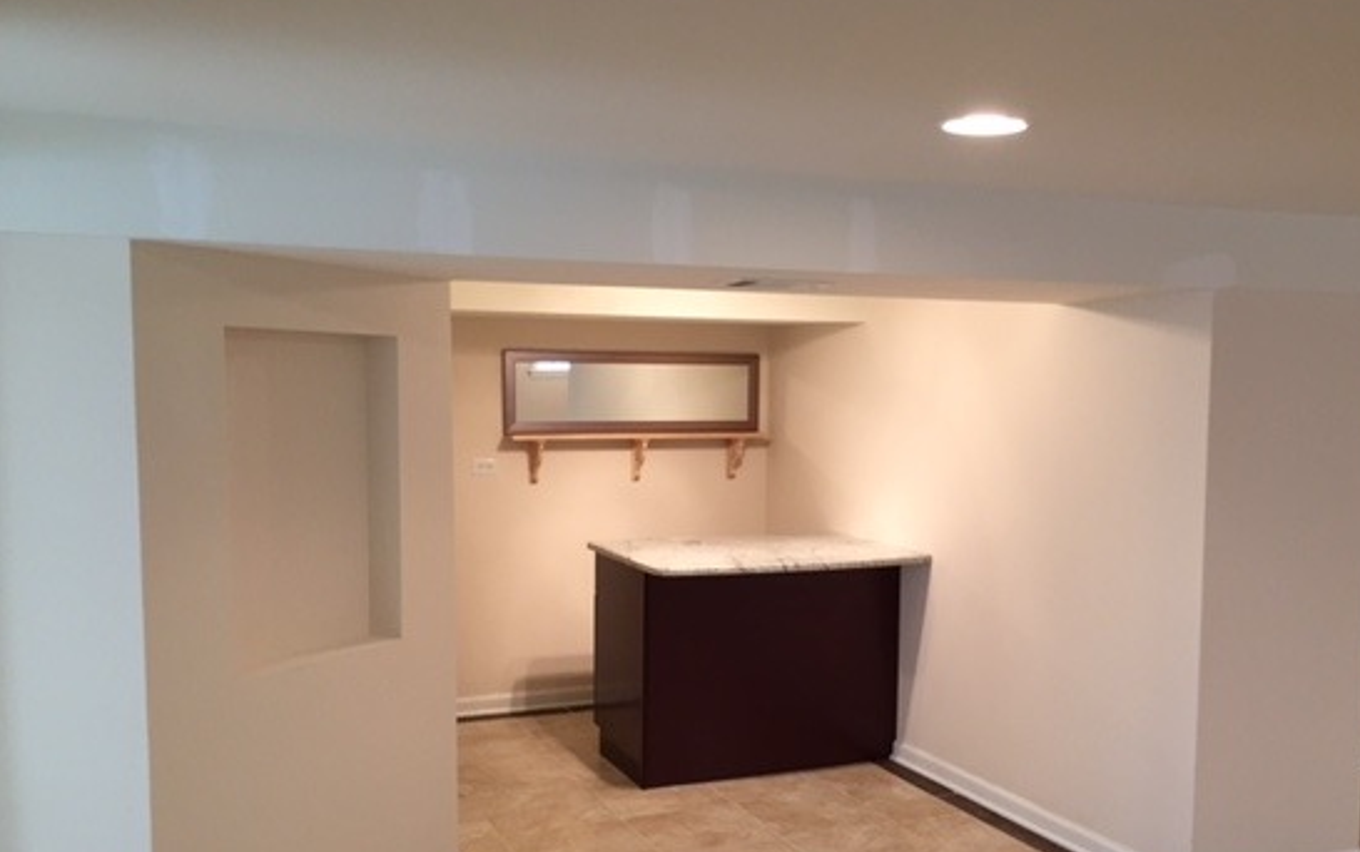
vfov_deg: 35.2
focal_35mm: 36
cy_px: 521
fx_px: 1335
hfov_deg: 53.7
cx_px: 795
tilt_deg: -6.0
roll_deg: -0.8
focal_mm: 4.15
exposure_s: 1/30
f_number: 2.2
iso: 100
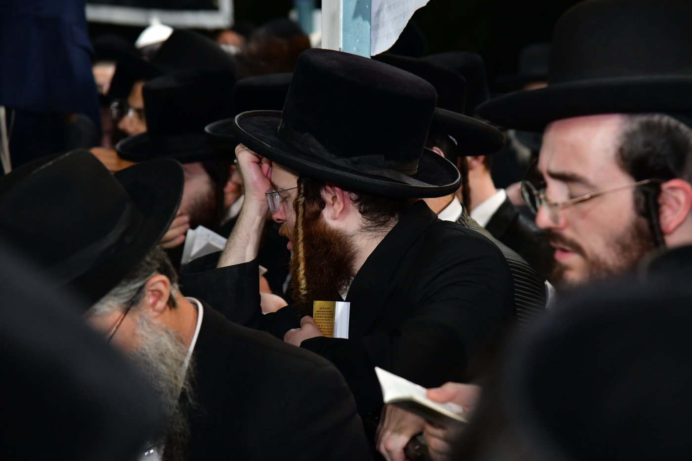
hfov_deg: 17.1
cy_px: 230
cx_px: 346
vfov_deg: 11.4
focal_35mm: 120
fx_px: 2306
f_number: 5.6
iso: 4000
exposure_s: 1/125
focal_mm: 120
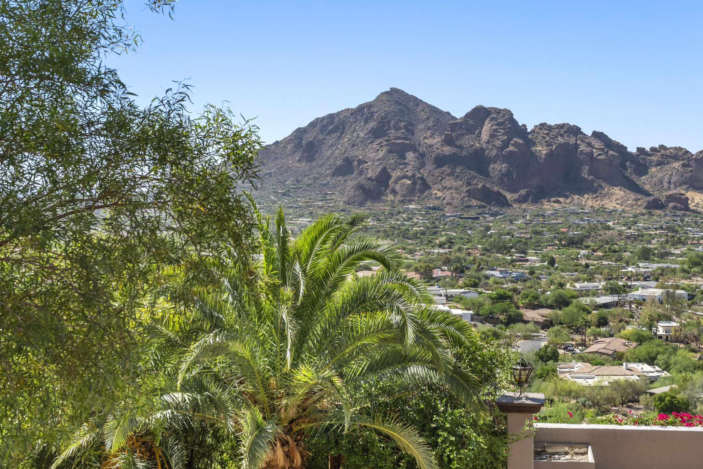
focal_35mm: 51
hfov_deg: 38.4
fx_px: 996
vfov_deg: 26.4
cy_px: 192
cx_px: 469
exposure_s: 1/500
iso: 800
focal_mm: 35
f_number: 8
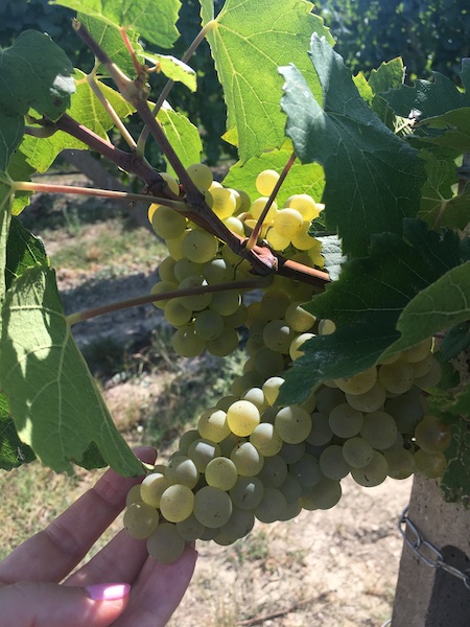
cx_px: 235
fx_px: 525
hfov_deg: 48.2
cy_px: 314
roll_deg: +5.5
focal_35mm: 29
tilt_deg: -26.1
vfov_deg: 61.7
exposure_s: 1/641
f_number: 2.2
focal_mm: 4.15
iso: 25
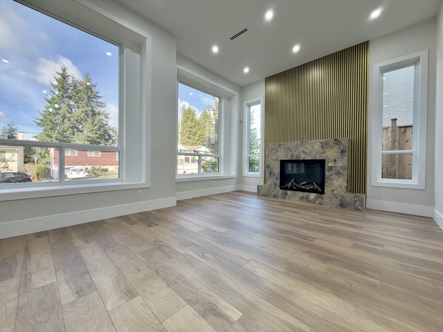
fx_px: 179
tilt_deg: +0.3
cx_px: 222
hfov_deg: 102.1
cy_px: 166
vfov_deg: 85.7
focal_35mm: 14
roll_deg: +0.1
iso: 125
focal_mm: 2.22
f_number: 2.2
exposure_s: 1/120
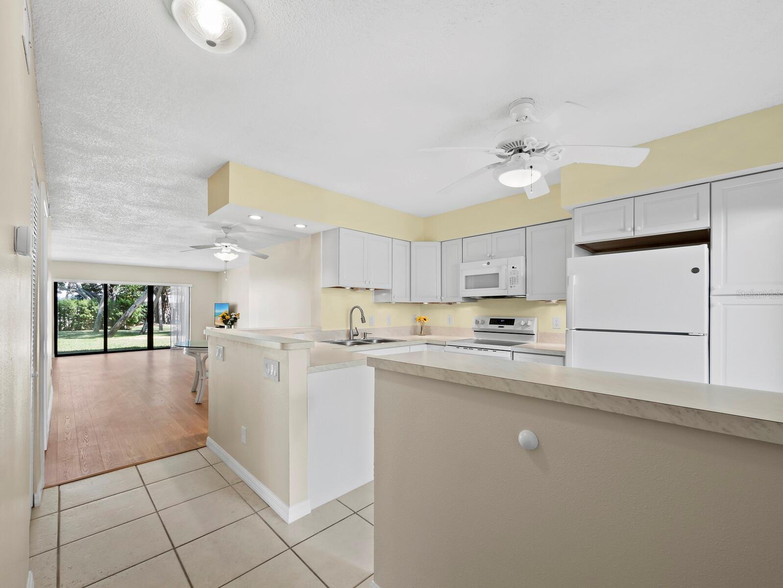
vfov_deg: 85.7
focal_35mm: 14
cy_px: 294
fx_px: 317
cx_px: 392
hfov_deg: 102.0
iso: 400
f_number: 11
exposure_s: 1/2.5
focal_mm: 7
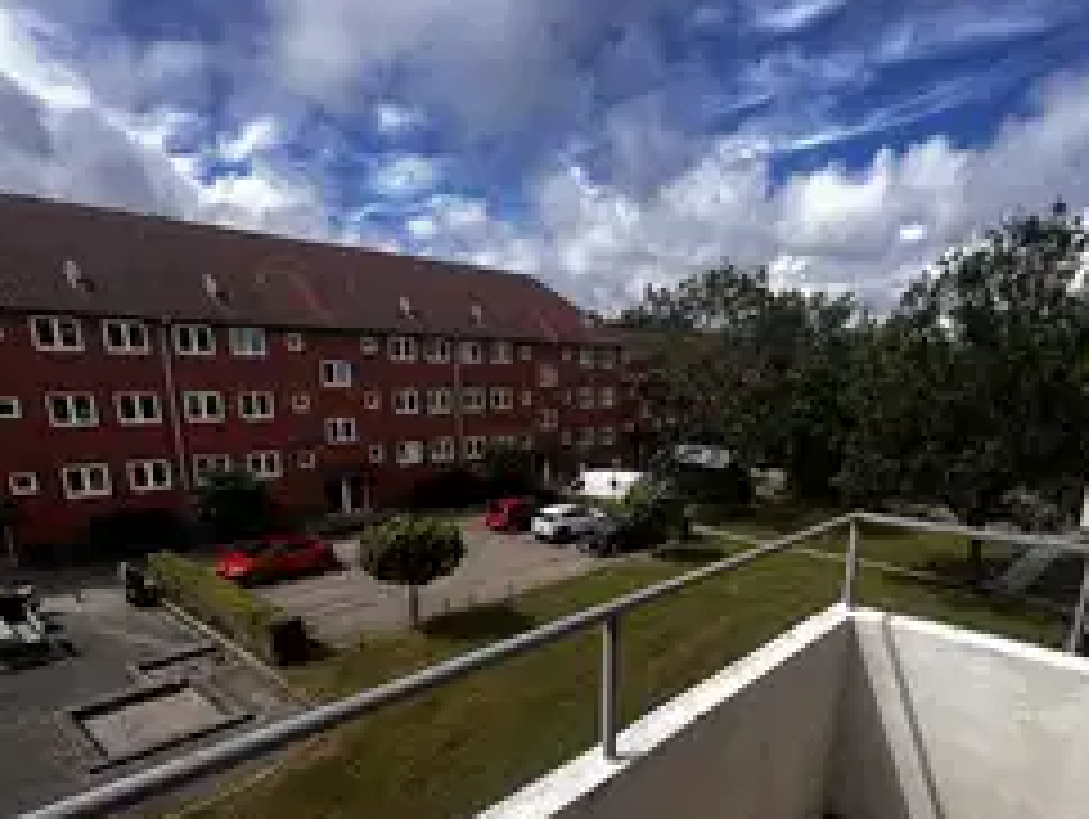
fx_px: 630
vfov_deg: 63.9
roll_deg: -2.4
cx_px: 659
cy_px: 562
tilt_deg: -15.0
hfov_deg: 80.6
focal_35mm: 20
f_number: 1.8
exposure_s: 1/968
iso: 32
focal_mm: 1.57
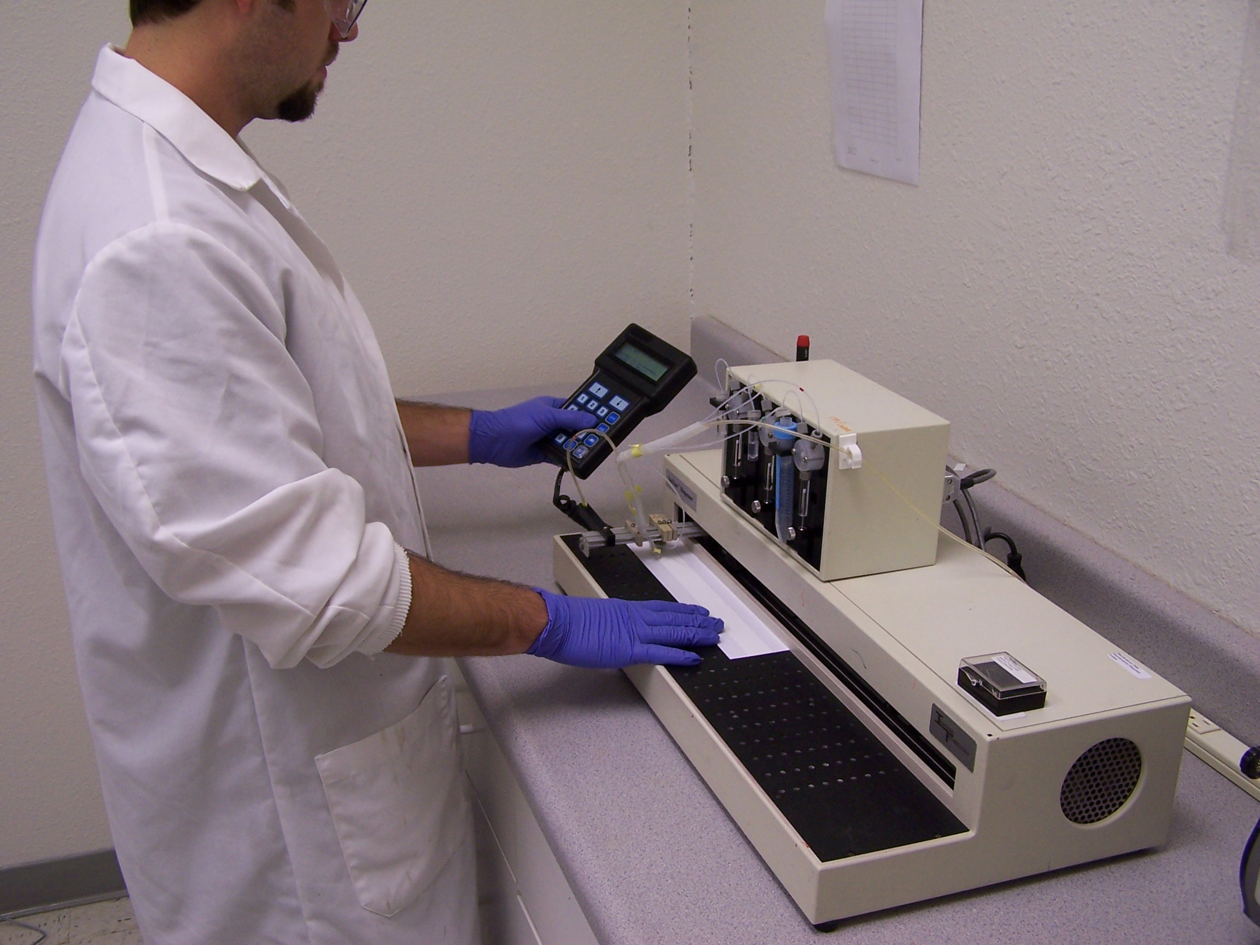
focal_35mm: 38
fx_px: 1383
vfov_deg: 37.7
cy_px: 472
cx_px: 630
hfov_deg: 49.0
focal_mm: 6.3
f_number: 2.8
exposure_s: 1/30
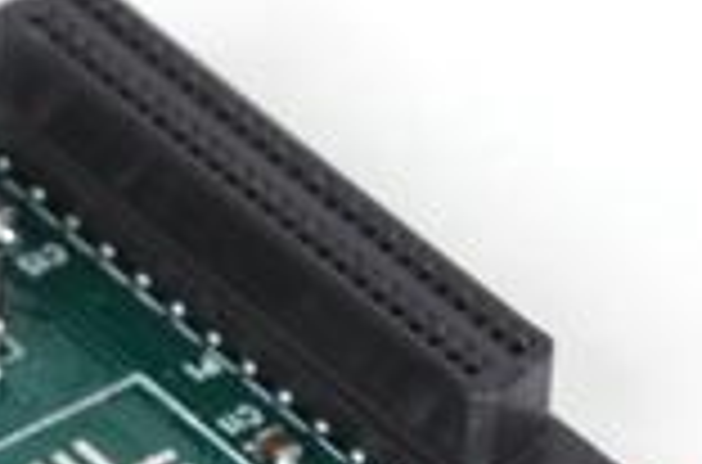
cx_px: -544
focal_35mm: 605
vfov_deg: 2.3
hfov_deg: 3.4
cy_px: 701
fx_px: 11760
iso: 200
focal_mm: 105
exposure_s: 1/200
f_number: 11
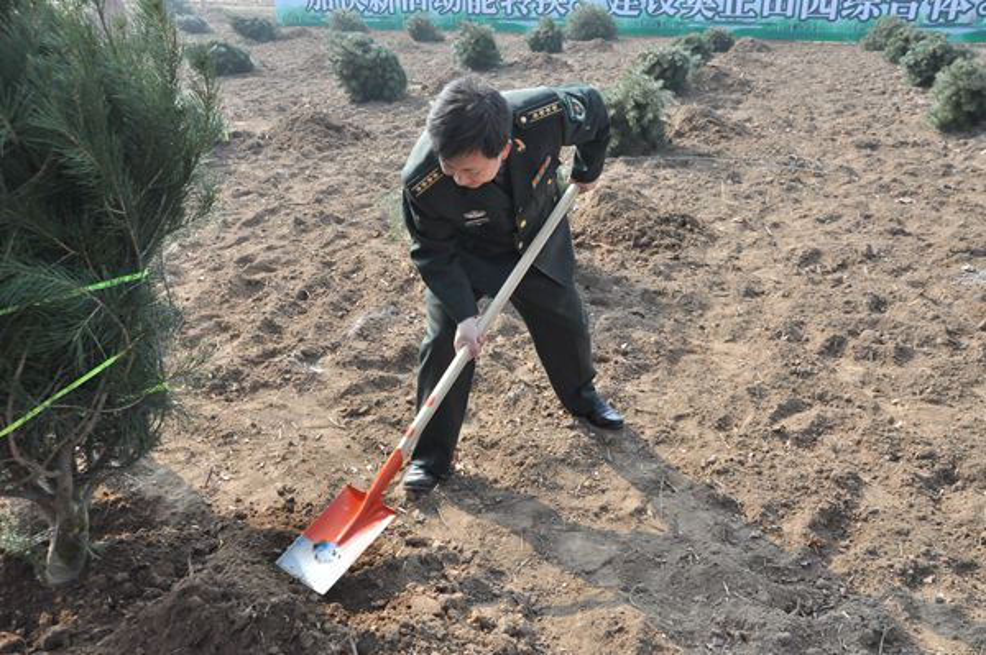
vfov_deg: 39.9
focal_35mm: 33
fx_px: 903
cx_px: 493
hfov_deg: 57.3
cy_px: 328
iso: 1250
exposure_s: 1/2000
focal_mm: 22
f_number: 7.1
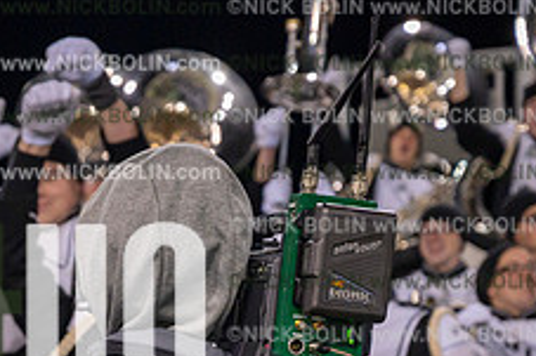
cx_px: 38
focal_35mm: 174
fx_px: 2589
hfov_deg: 11.7
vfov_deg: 7.9
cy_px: 335
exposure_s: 1/640
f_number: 4.5
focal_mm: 68
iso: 5000
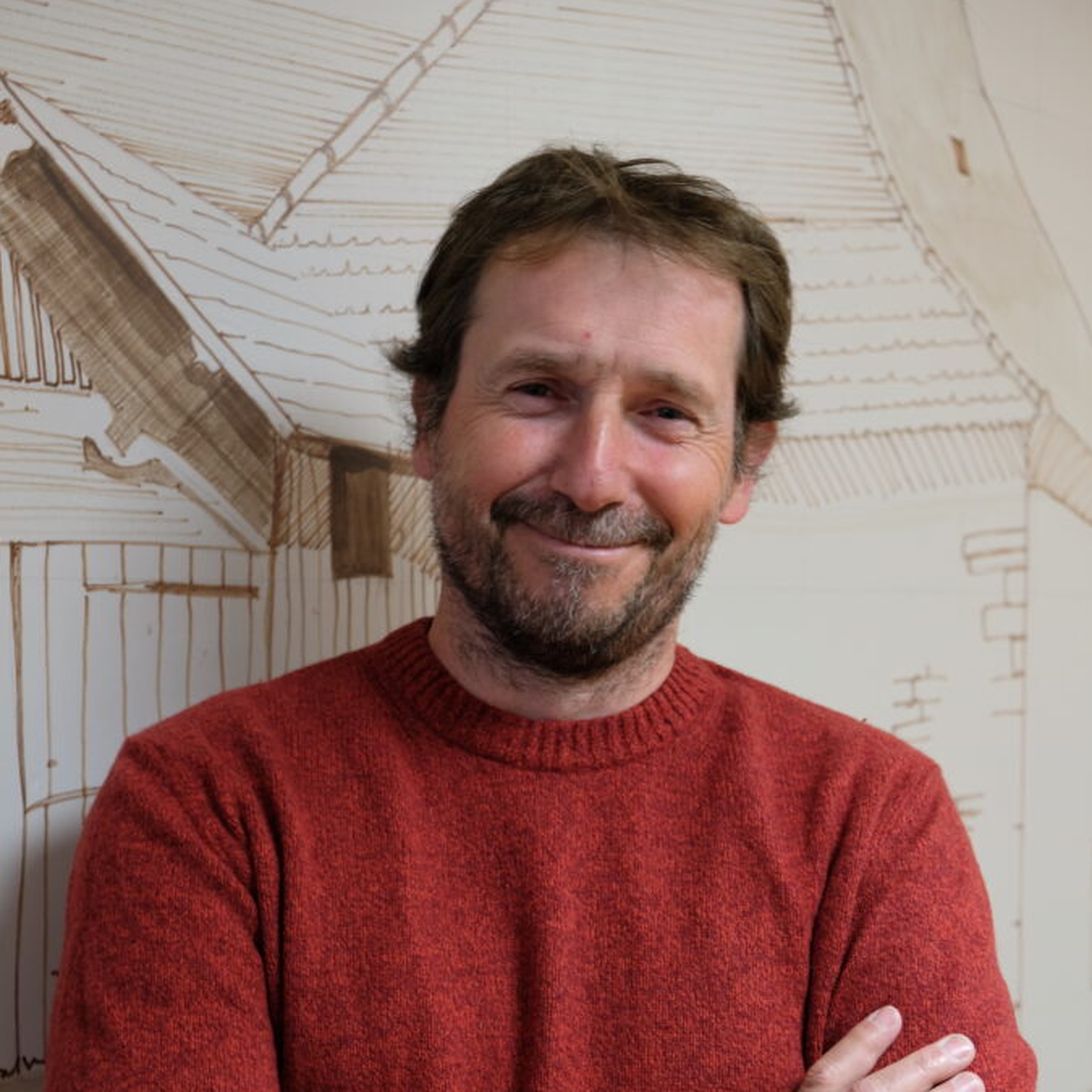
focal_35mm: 58
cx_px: 551
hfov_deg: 29.6
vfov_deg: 29.1
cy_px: 809
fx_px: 2070
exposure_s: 1/12
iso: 250
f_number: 3.6
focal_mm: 30.2
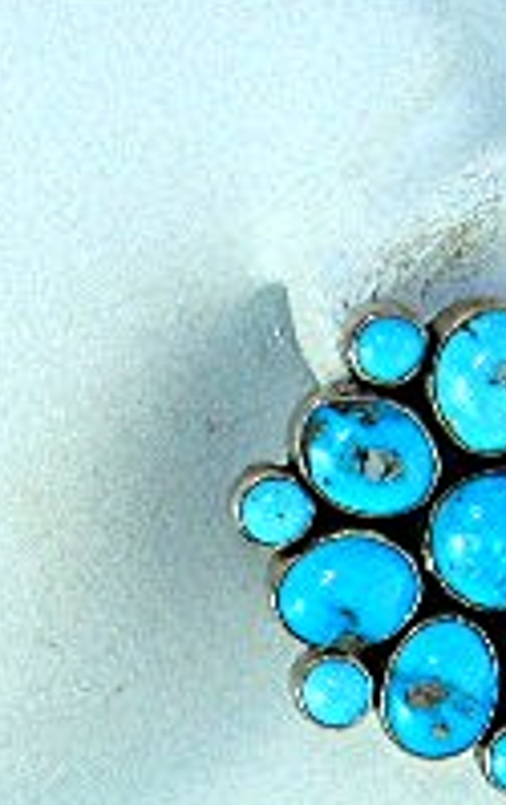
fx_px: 3891
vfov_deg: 11.8
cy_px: 433
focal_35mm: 177
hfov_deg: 7.4
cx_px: 45
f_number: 3.9
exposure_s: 1/38.4
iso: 200
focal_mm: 9.3
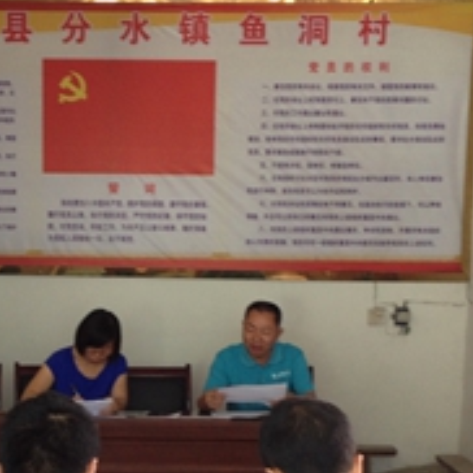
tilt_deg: -7.9
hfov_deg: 20.3
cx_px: 130
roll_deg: -1.1
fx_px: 1314
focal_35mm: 85
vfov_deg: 20.3
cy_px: 352
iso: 64
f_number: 2.4
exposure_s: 1/20
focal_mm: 4.28
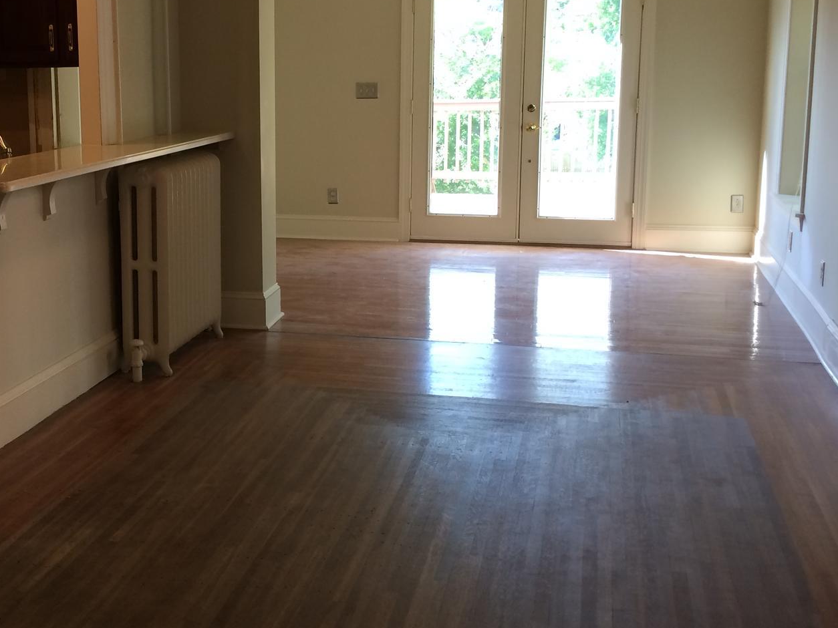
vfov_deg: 29.6
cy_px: 247
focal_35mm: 49
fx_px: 1186
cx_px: 220
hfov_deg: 38.0
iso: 40
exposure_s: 1/40
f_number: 2.2
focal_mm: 4.12
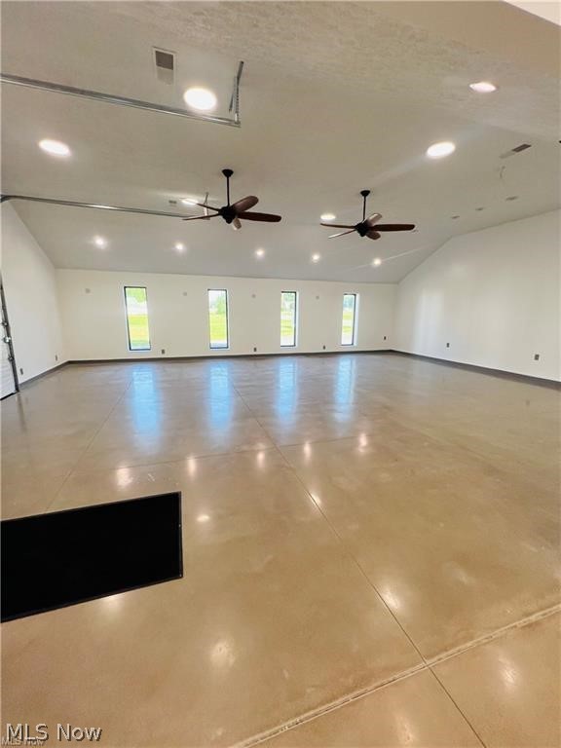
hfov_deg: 89.9
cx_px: 280
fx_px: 281
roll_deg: +0.4
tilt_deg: -10.7
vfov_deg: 106.2
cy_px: 374
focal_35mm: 13
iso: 100
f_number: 1.8
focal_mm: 1.57
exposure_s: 1/120
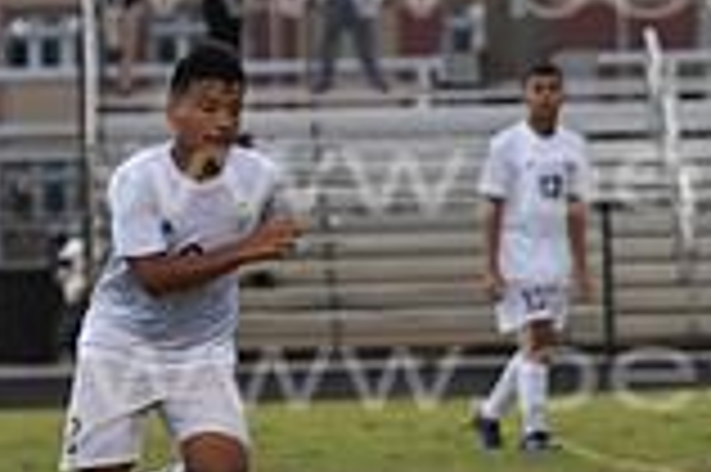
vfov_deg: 2.9
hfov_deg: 4.3
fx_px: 9371
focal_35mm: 475
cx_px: 1112
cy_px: 281
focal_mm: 86
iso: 800
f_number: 3.2
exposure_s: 1/640
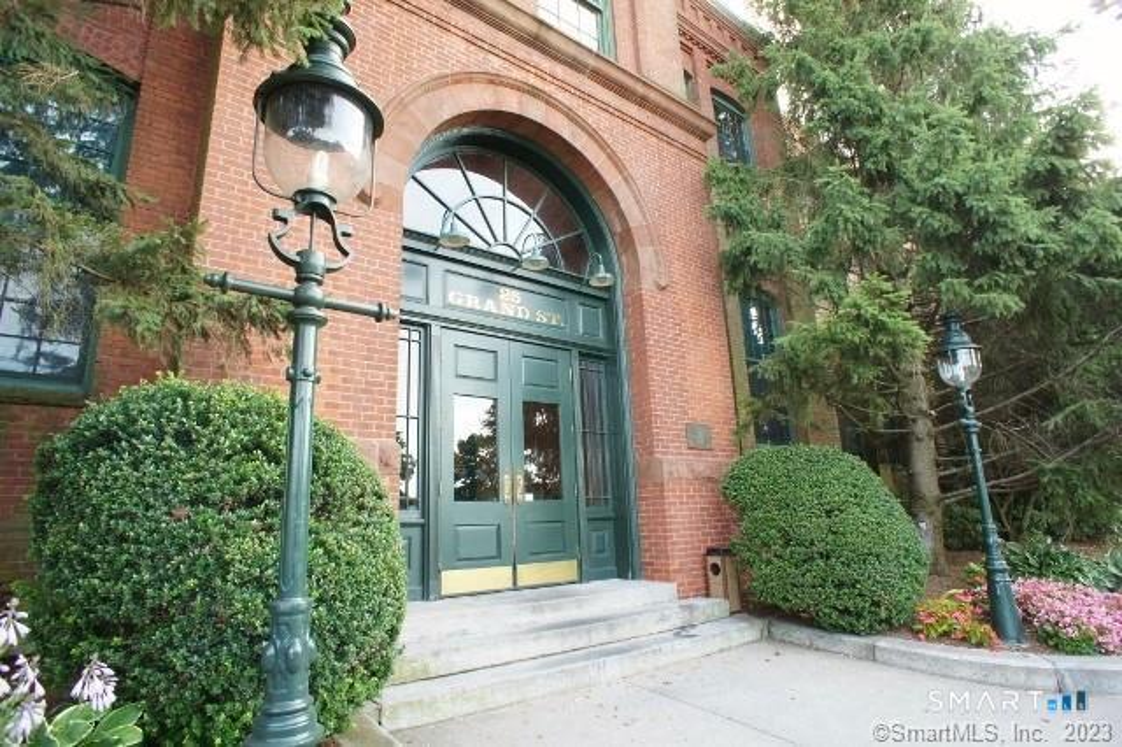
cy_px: 374
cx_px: 561
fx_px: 748
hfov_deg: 73.8
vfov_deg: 53.1
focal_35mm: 24
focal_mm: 16
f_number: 7.1
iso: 1000
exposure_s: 1/30
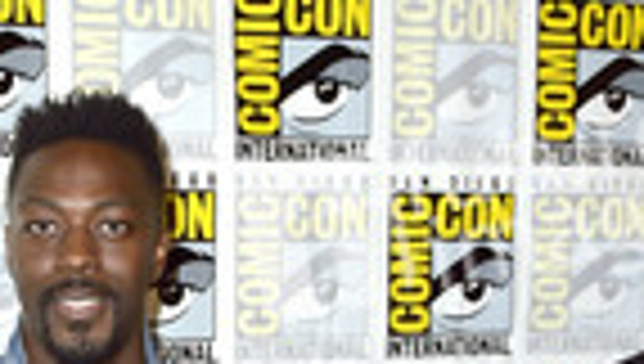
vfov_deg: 12.1
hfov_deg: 25.9
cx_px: 65
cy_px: 890
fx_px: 1351
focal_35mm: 79
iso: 200
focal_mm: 27
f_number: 6.3
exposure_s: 1/250
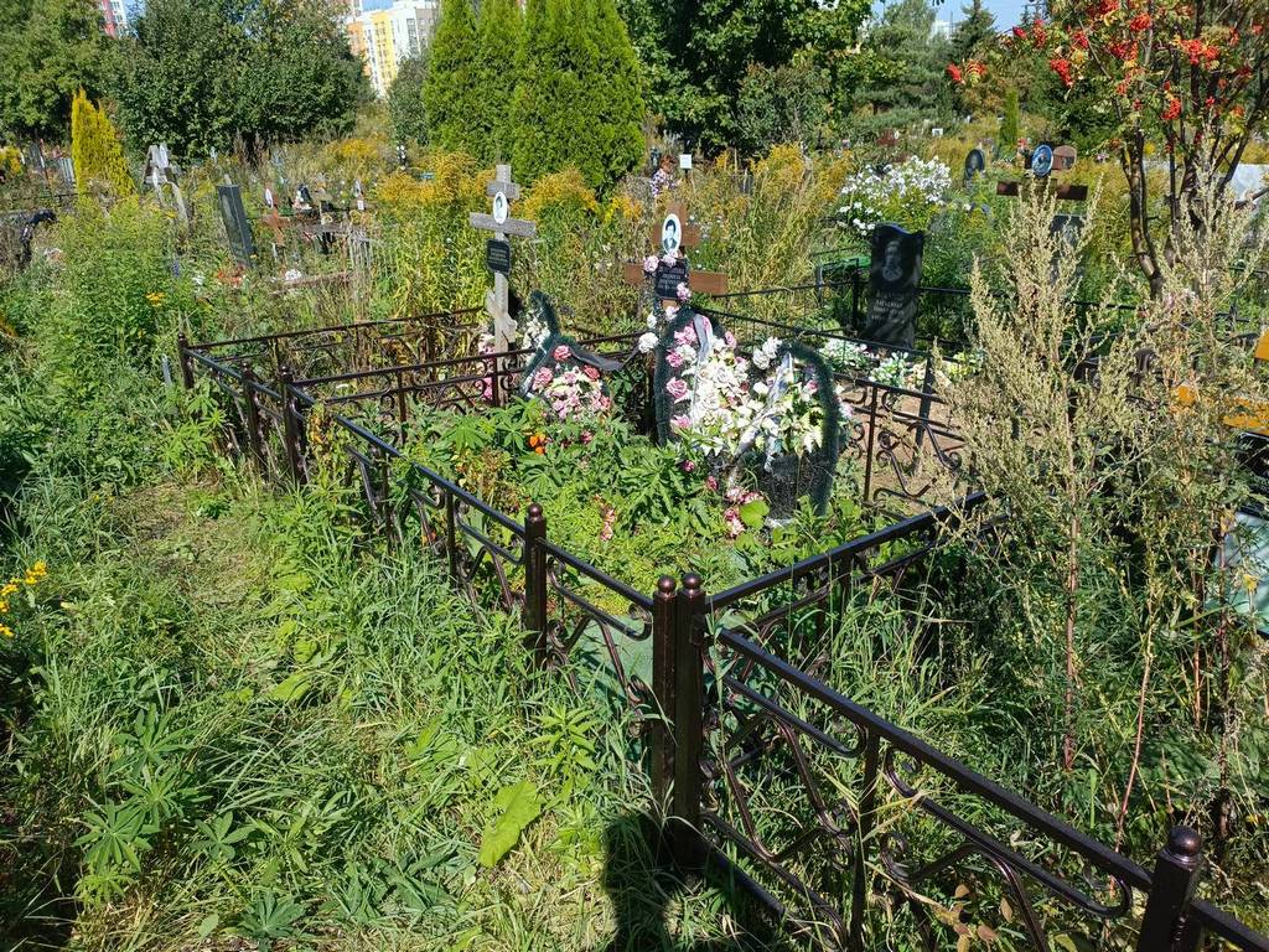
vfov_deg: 54.9
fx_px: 916
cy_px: 476
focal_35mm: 25
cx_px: 634
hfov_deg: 69.4
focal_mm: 4.76
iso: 117
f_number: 1.69
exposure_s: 1/1008
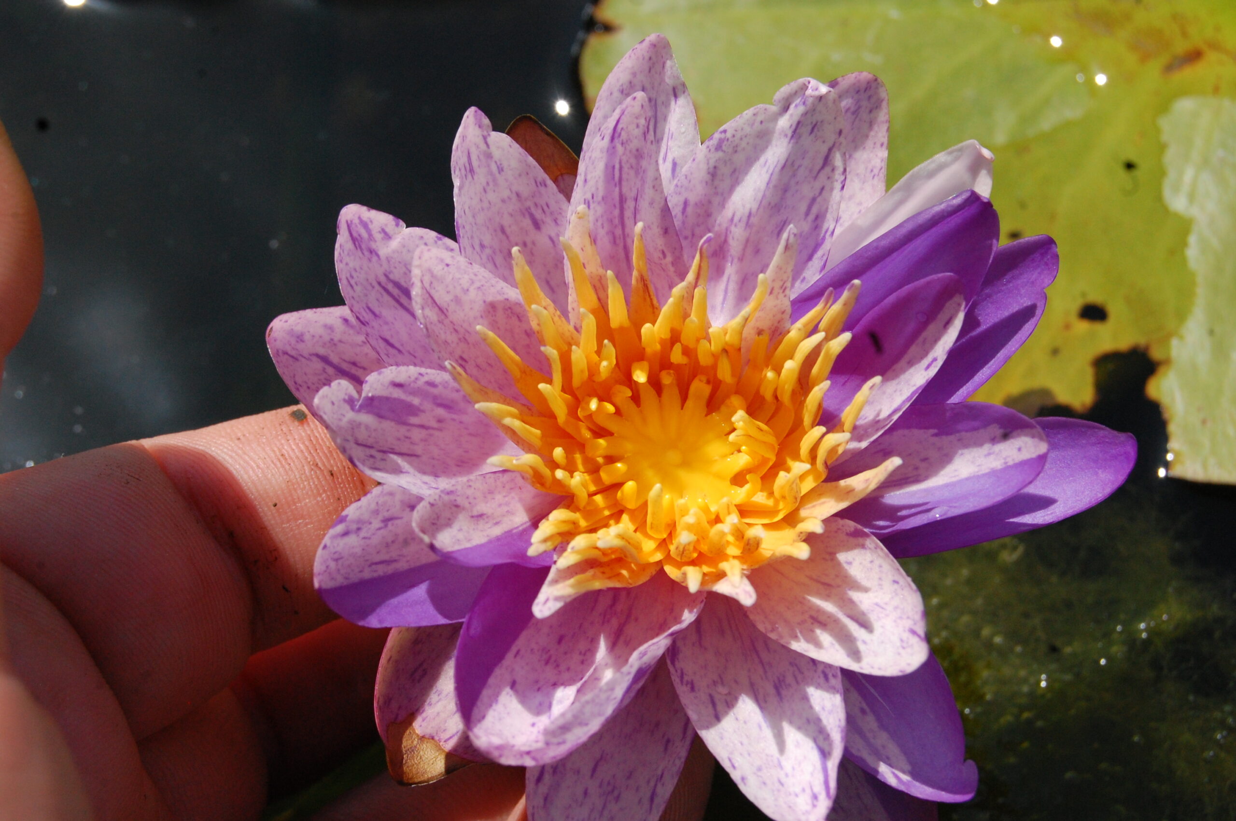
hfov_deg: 24.6
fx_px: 2830
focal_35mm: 82
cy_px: 410
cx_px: 618
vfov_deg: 16.5
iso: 800
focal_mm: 55
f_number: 14
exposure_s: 1/800
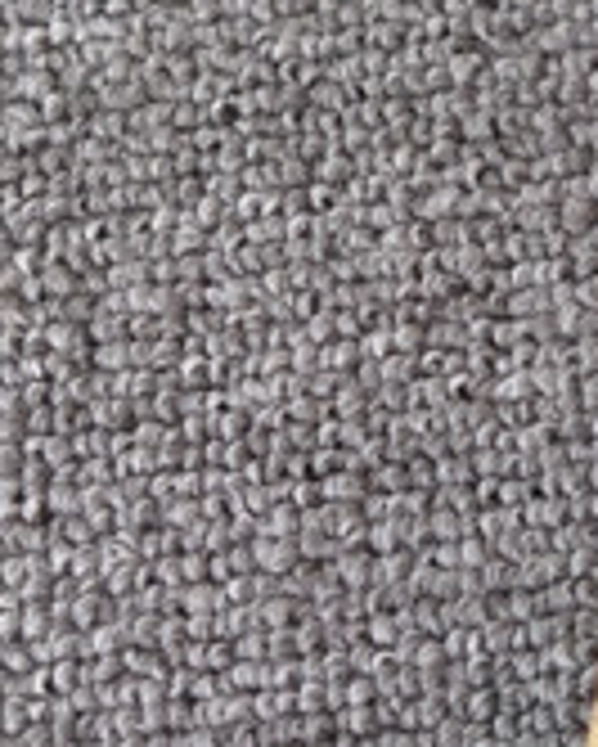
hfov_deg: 8.6
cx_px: 1439
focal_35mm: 164
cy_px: -88
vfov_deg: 11.6
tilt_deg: -63.2
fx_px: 3625
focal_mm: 3.3
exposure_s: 1/100
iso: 25
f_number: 2.4
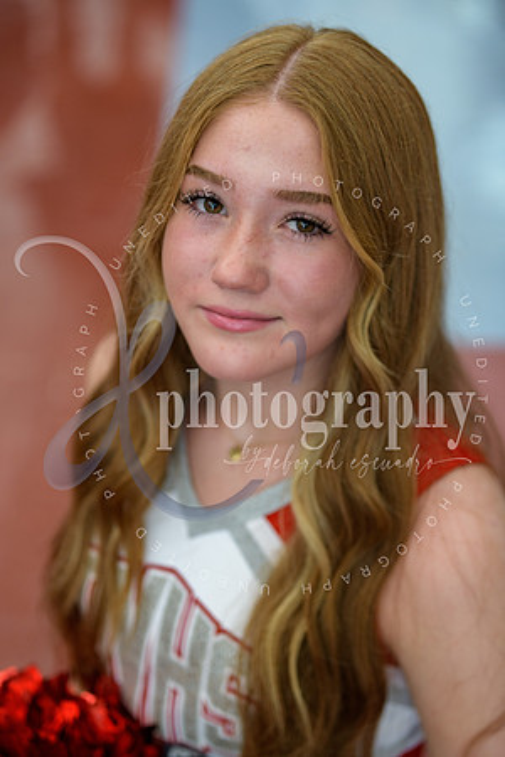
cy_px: 378
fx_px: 1473
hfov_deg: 19.5
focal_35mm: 70
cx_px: 252
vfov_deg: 28.8
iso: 250
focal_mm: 70
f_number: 2.8
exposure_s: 1/125
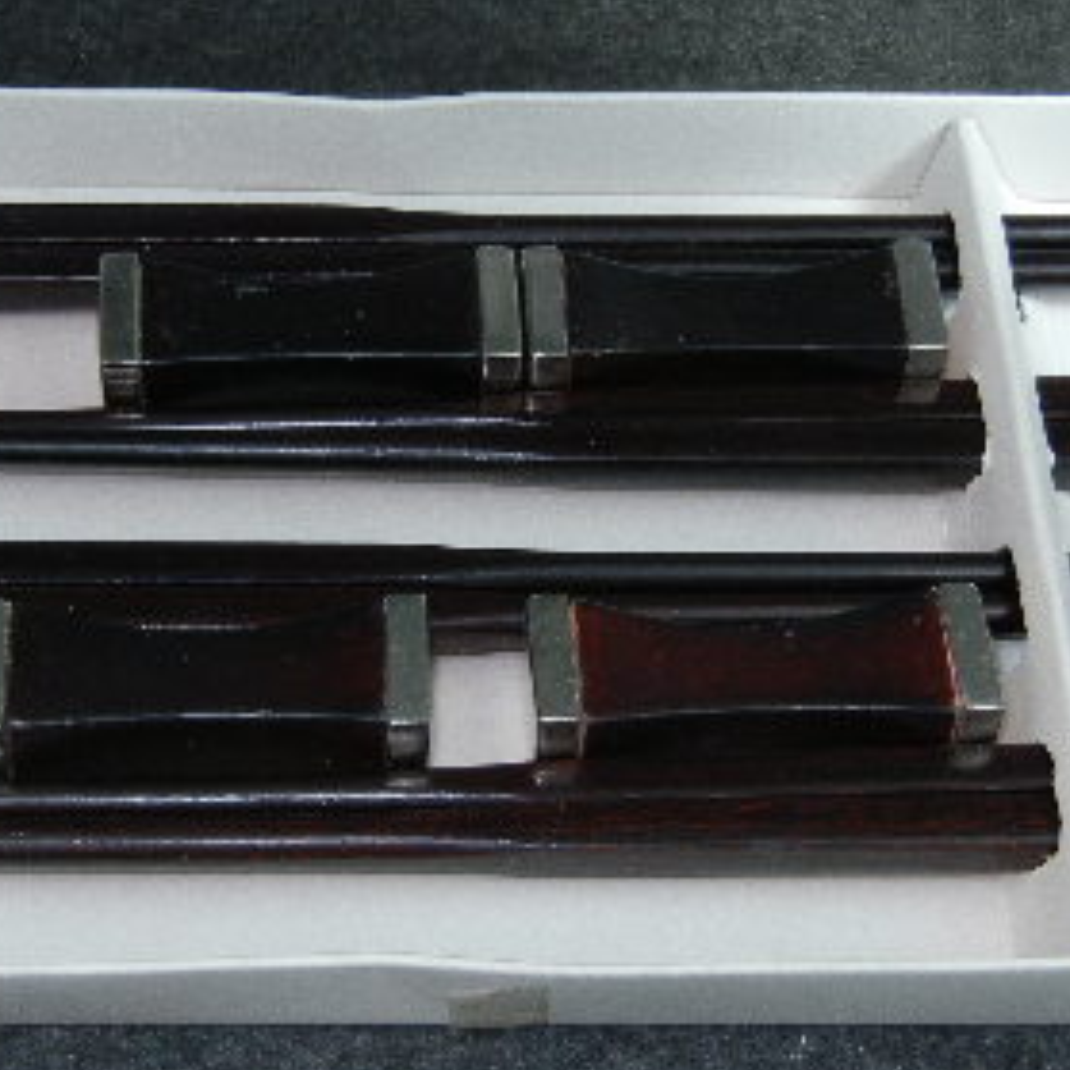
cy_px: 514
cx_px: 433
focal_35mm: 79
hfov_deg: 21.9
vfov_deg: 21.9
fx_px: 2763
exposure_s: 1/30
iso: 287
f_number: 3.7
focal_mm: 7.1
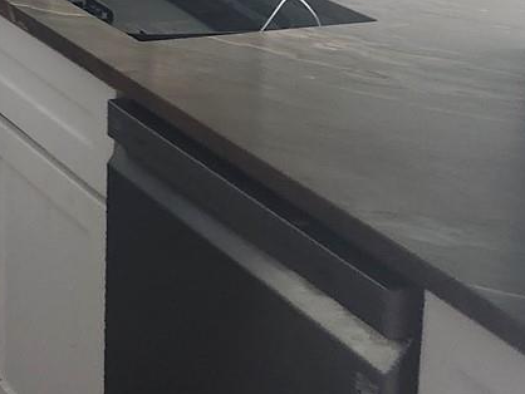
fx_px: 1335
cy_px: -152
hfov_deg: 19.3
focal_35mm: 88
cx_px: -274
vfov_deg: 15.8
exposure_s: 1/60
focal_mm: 5.54
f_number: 1.8
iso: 500
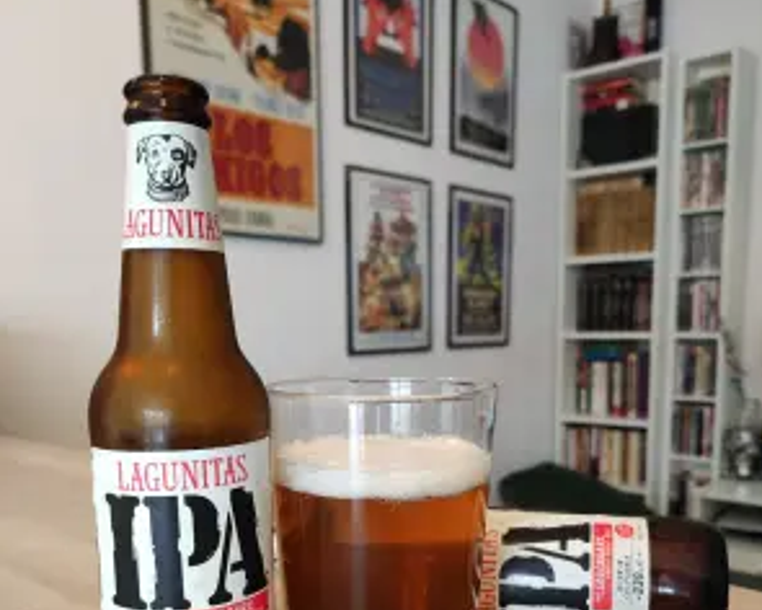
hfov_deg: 54.2
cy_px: 450
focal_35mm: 33
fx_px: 744
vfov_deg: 43.3
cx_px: 384
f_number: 1.79
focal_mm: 4.7
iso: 868
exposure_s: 1/33
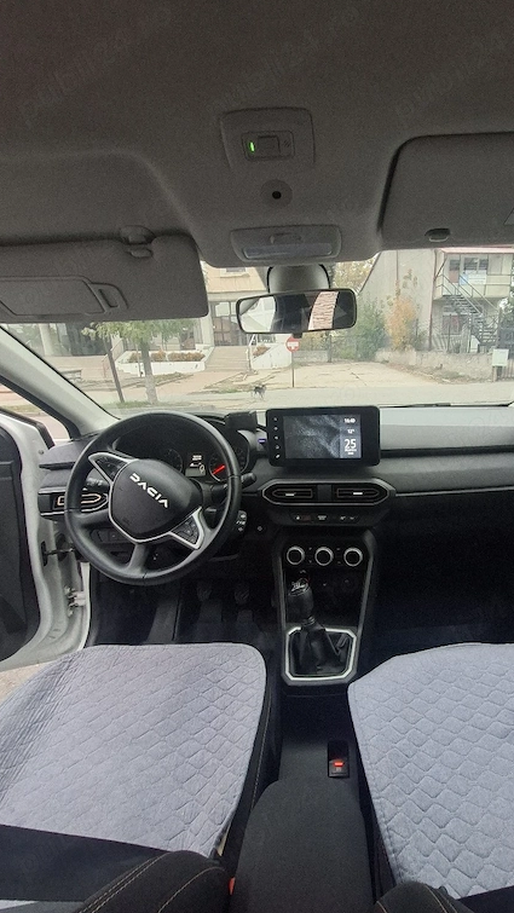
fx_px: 363
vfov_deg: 103.0
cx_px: 330
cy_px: 469
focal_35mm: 15
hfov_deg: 69.1
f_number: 2.2
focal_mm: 1.74
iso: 160
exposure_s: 1/33
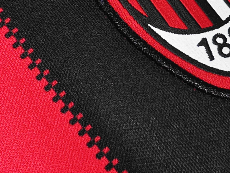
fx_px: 525
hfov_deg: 24.6
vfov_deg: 17.9
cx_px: 158
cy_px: -21
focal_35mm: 79
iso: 133
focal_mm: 2.59
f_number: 2.2
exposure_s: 1/60
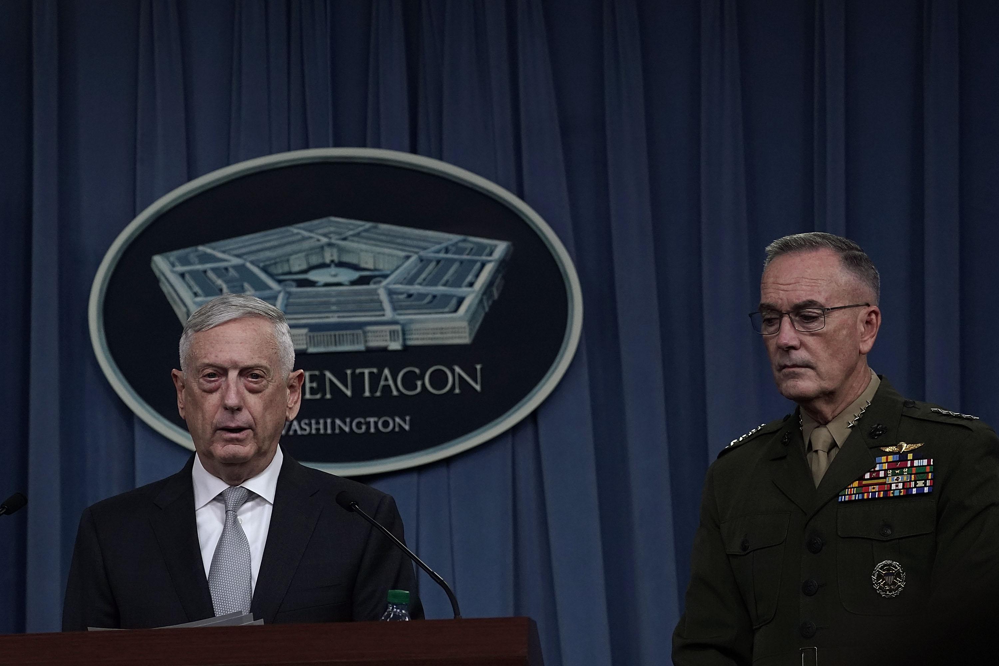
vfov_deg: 8.8
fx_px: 4329
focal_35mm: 156
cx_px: 500
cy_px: 333
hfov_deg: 13.2
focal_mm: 156
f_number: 5.6
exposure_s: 1/1000
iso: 3200
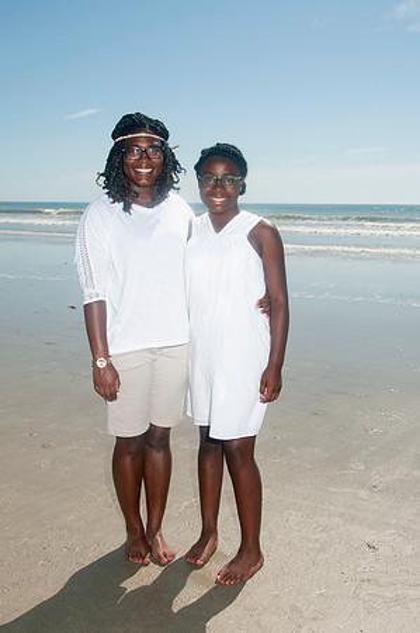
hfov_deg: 34.1
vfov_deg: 49.6
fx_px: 684
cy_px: 316
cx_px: 210
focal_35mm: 39
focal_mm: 26
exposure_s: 1/250
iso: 100
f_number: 11
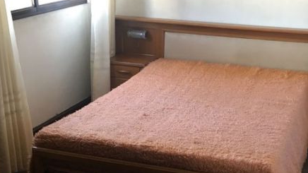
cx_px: 173
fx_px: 474
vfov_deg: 20.0
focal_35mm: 58
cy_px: 179
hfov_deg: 36.0
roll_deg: -1.3
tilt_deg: -27.8
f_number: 2.2
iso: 100
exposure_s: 1/33
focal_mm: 4.15
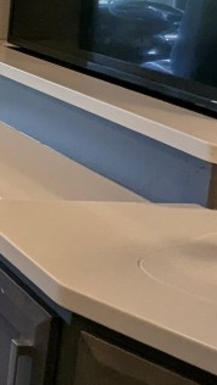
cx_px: -409
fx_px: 787
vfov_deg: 26.7
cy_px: 48
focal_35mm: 77
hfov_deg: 11.0
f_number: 2.2
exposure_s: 1/82.6
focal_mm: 2.35
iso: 75
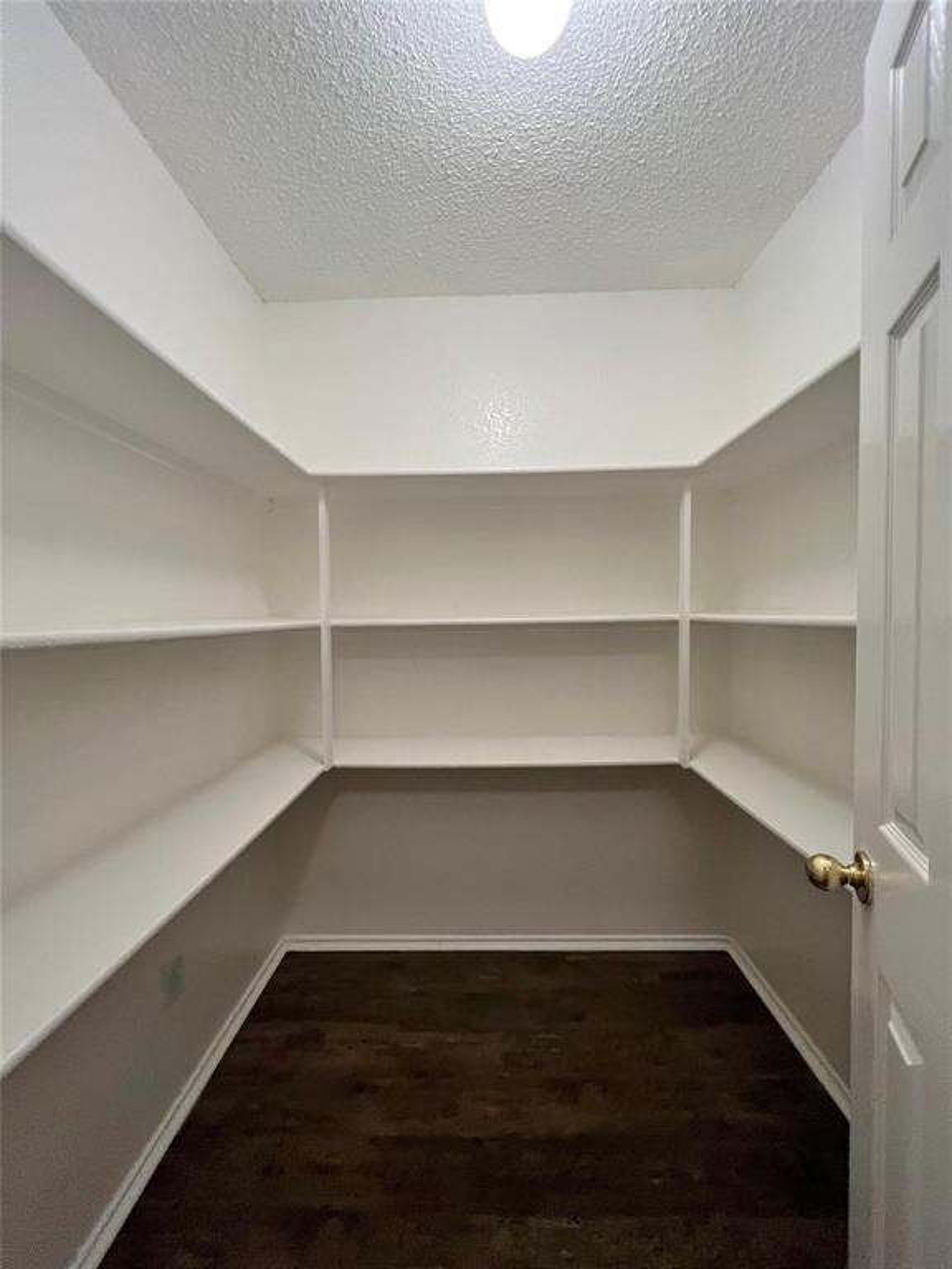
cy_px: 634
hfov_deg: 89.9
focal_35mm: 13
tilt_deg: -2.1
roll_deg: +1.0
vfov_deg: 106.2
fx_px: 477
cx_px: 476
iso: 250
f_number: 1.8
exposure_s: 1/60
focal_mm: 1.57
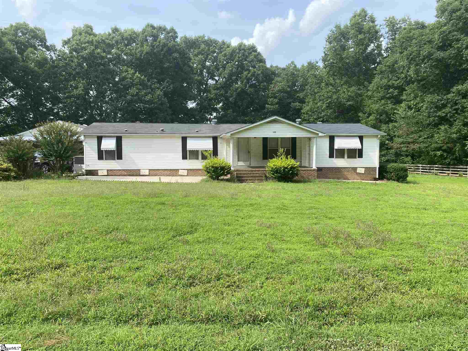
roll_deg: +1.2
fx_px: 352
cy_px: 176
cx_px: 234
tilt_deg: -5.1
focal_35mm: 26
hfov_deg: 67.3
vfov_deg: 53.1
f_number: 1.8
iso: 32
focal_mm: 4.25
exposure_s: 1/1232
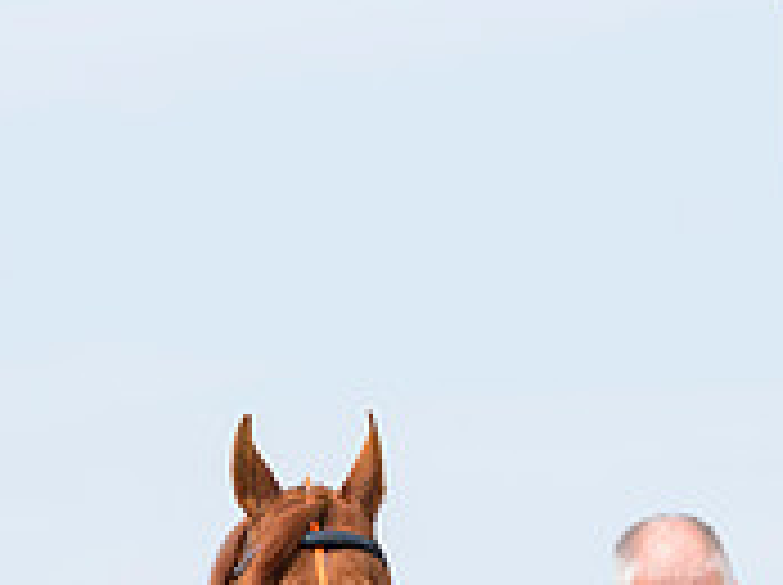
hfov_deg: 3.4
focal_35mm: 577
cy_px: 922
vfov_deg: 2.6
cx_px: 328
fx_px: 13034
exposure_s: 1/1000
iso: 400
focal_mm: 155
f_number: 6.3
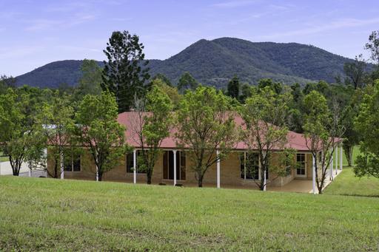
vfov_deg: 30.5
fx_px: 463
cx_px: 190
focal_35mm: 44
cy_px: 126
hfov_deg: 44.5
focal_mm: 44
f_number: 8
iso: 125
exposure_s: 1/400
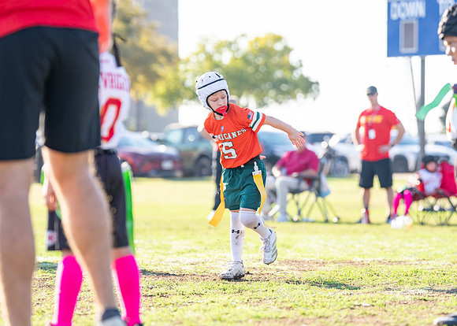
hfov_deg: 10.6
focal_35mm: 191
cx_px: 244
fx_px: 2474
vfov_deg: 7.5
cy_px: 166
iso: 250
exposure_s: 1/1600
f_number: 2.8
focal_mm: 126
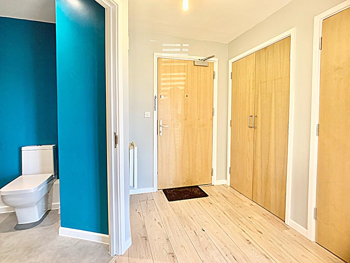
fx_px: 263
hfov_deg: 67.3
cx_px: 175
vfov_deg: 53.1
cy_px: 132
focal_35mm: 26
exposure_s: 1/60
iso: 125
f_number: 1.8
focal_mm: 4.25
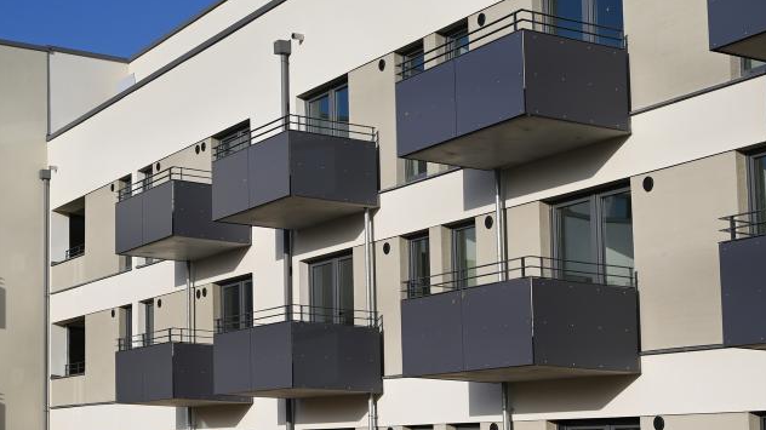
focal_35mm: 69
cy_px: 196
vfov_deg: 17.5
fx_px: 1401
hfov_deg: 30.6
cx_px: 383
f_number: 13
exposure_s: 1/400
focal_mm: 65
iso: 200
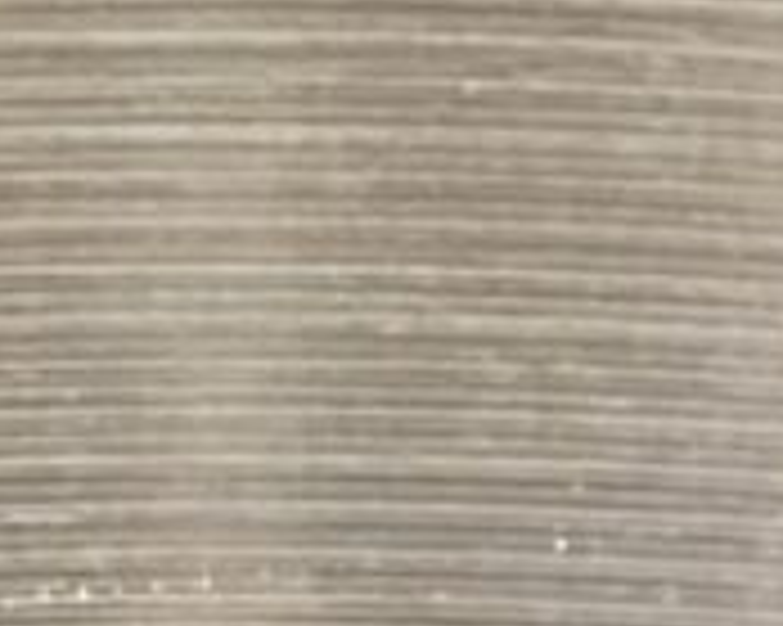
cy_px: -626
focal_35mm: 276
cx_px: 482
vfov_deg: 5.5
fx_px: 6392
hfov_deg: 7.0
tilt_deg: -85.3
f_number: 1.78
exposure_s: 1/40
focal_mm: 6.76
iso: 400
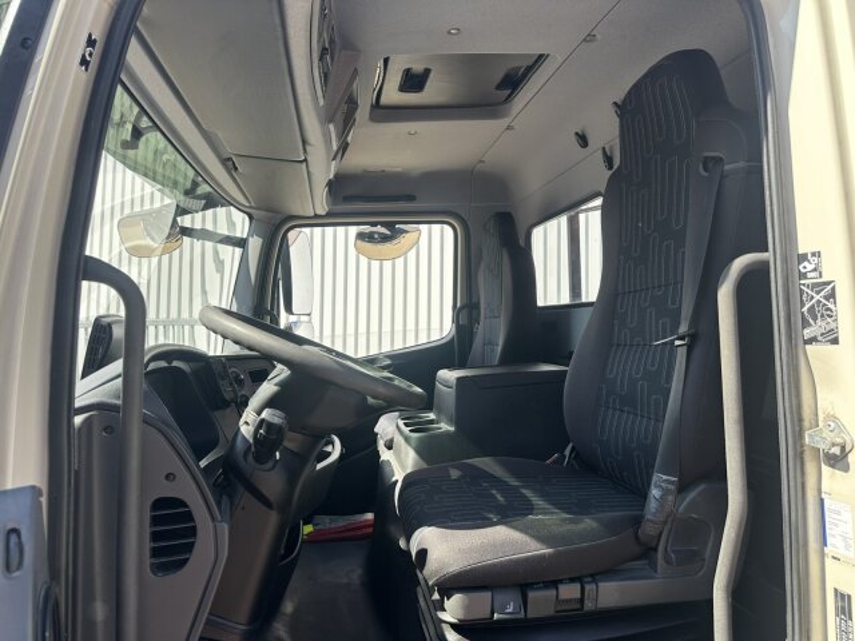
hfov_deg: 71.6
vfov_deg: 56.8
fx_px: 593
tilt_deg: +1.7
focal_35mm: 24
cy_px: 320
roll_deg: -0.5
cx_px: 428
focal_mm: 6.86
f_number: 1.78
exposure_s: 1/829
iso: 80
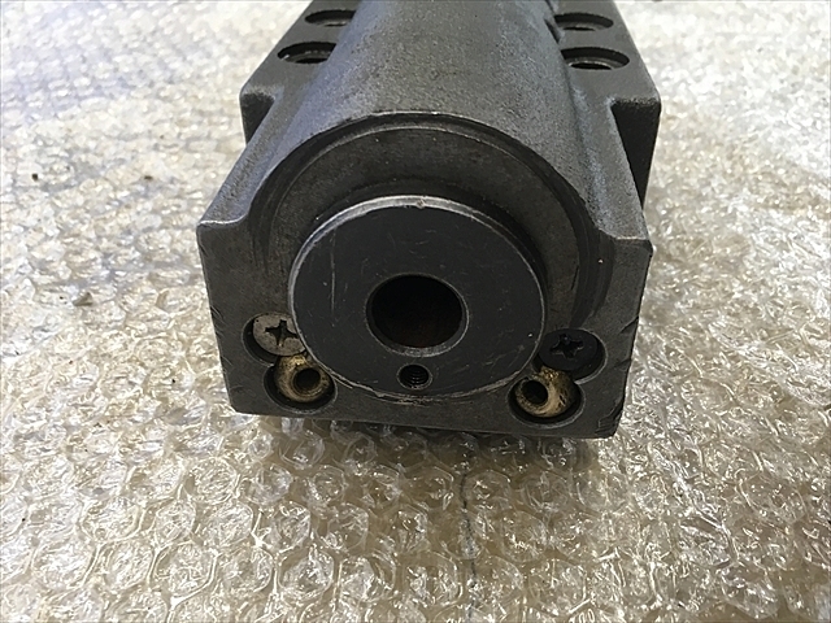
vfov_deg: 48.2
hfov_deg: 61.7
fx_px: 696
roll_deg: +1.0
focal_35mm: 29
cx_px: 416
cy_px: 312
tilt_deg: -40.7
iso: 80
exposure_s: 1/30
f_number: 2.2
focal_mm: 4.15
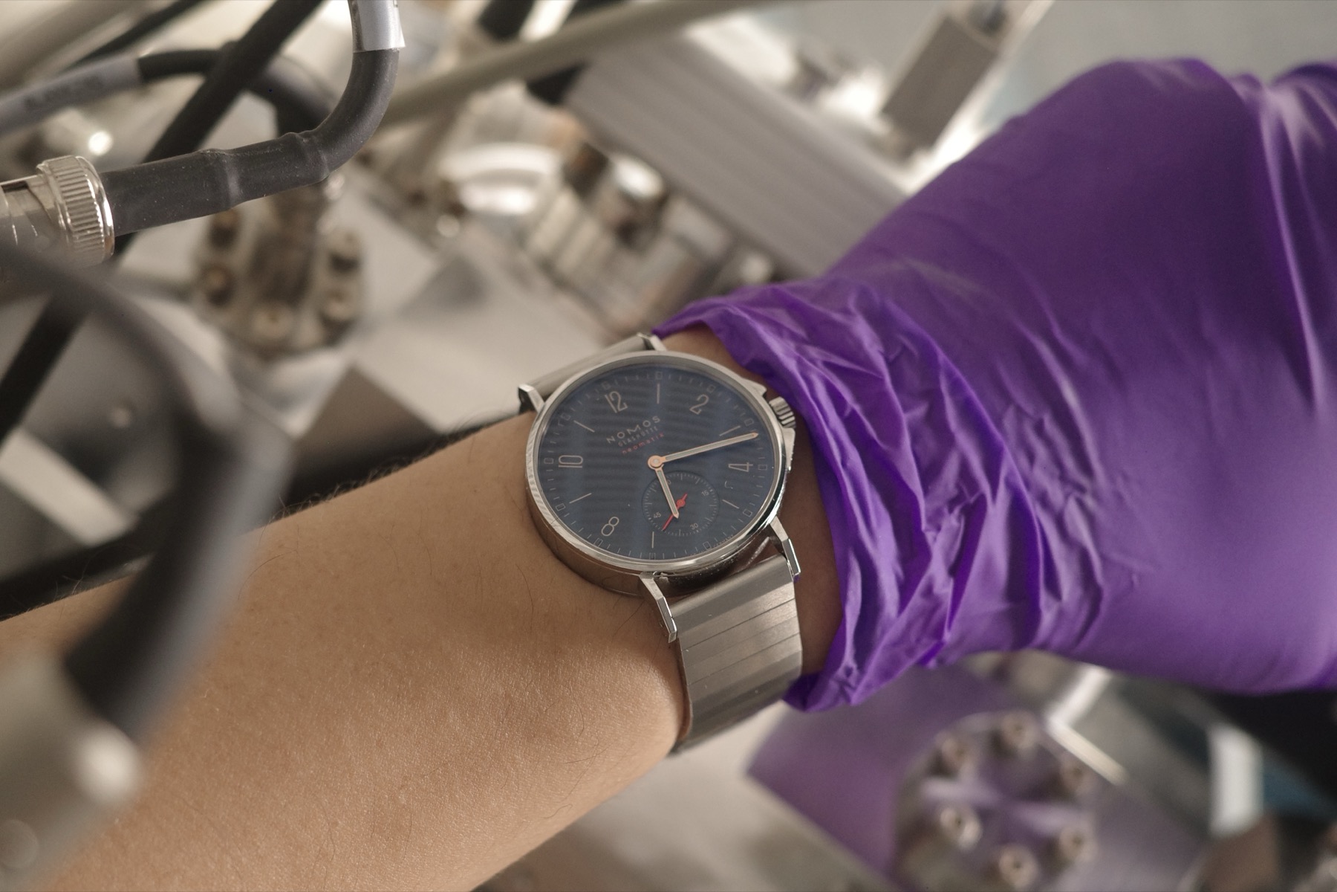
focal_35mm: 40
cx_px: 668
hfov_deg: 48.5
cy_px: 446
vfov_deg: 33.4
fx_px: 1485
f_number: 2.8
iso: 500
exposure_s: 1/40
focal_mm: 26
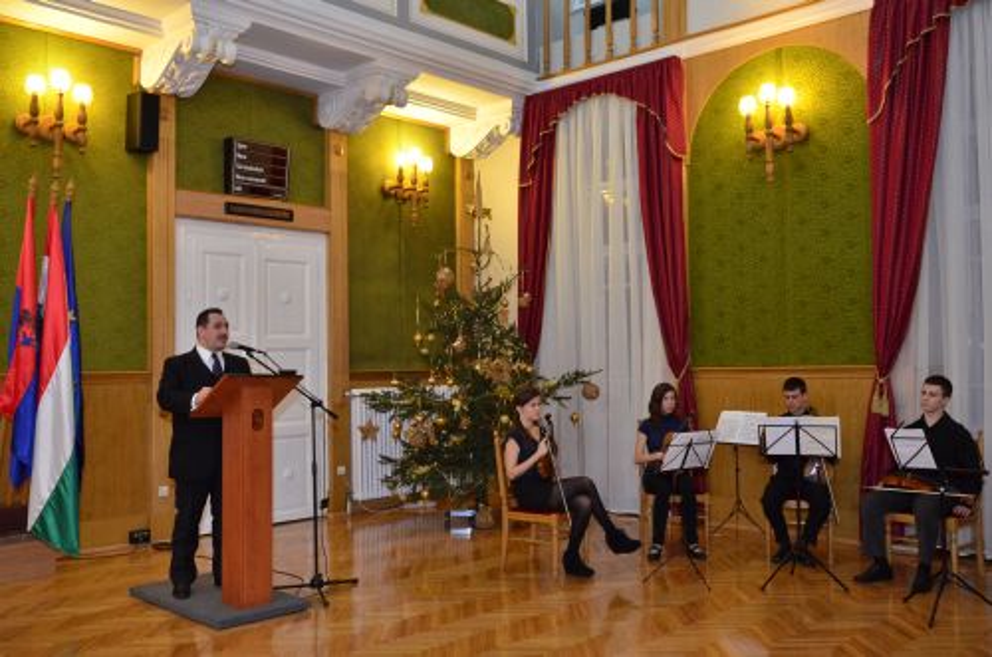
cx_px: 496
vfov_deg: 39.8
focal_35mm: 33
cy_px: 328
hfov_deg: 57.3
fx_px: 907
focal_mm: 22
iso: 1600
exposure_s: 1/125
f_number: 4
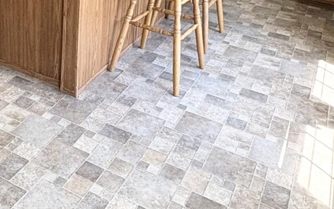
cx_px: 53
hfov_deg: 37.7
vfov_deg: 23.0
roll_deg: -2.5
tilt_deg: -13.6
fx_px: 464
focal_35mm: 51
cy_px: -48
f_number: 2.2
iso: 320
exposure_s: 1/120
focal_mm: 2.22
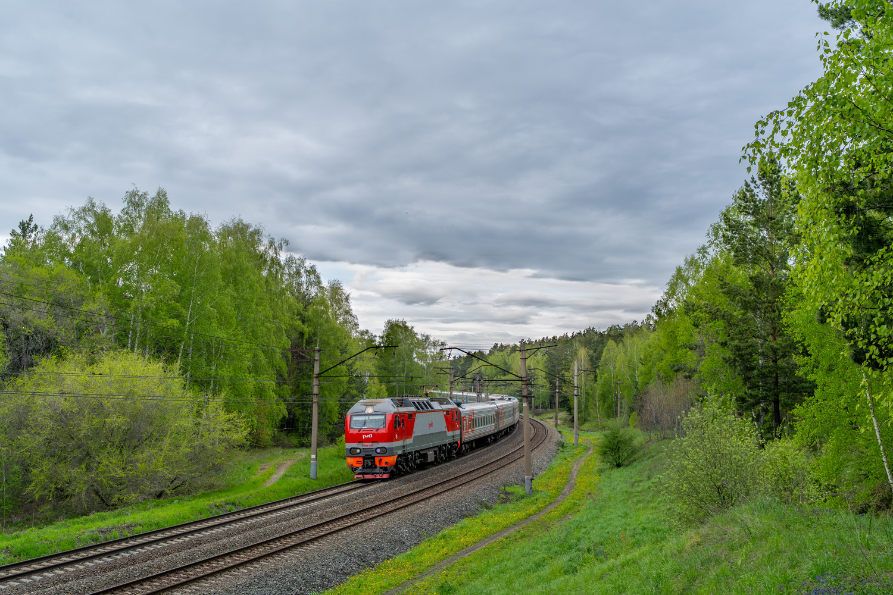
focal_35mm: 36
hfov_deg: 53.1
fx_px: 893
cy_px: 298
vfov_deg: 36.9
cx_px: 446
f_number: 6.3
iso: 160
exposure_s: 1/500
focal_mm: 36
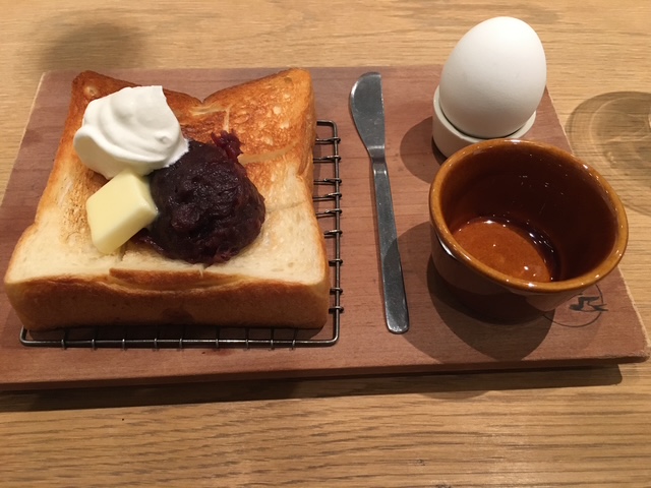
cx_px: 326
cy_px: 244
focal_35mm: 29
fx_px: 545
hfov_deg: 61.7
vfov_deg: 48.2
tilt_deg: -56.4
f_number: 2.2
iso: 200
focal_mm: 4.15
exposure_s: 1/30
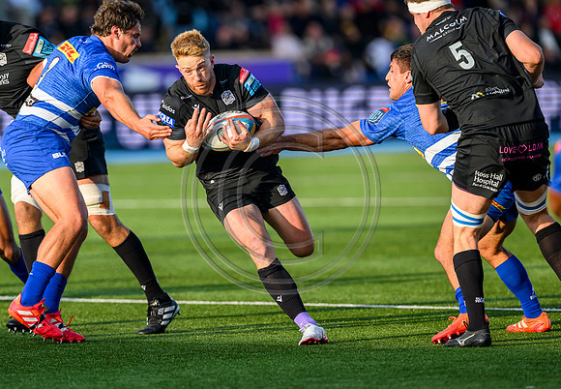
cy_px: 209
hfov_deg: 4.5
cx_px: 263
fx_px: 7153
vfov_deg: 3.1
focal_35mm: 453
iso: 1600
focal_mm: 400
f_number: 4
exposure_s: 1/5000
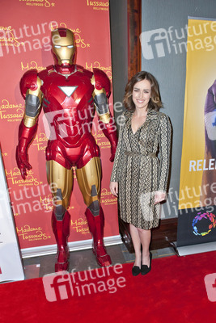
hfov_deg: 53.2
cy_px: 162
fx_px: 216
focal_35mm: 24
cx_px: 108
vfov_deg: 73.7
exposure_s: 1/400
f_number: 4
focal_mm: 24
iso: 500
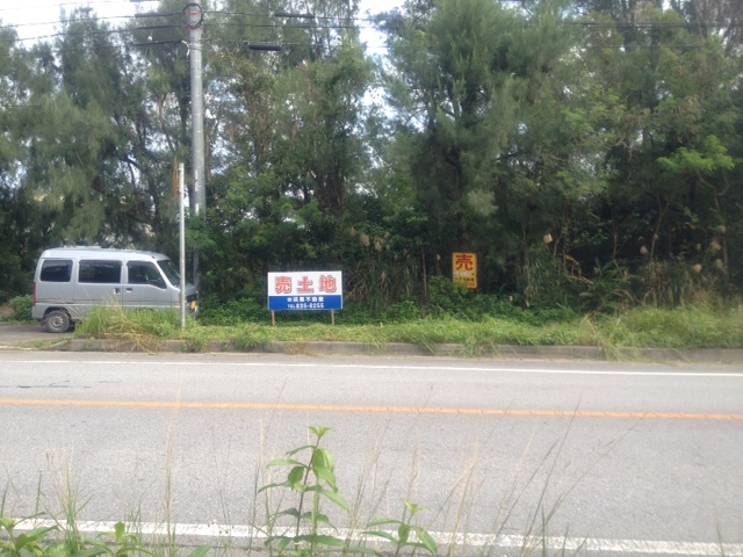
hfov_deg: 52.6
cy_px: 278
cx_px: 372
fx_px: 751
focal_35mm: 35
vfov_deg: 40.7
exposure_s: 1/339
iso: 64
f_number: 2.4
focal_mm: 4.28
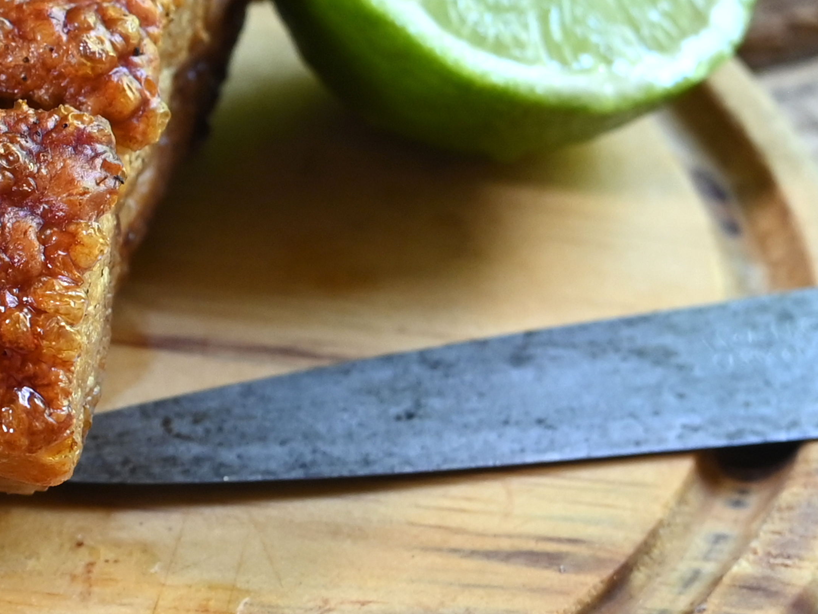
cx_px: -233
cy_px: 59
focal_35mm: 108
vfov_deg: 13.6
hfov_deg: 17.2
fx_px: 2552
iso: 1000
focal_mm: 40
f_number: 4.5
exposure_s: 1/125
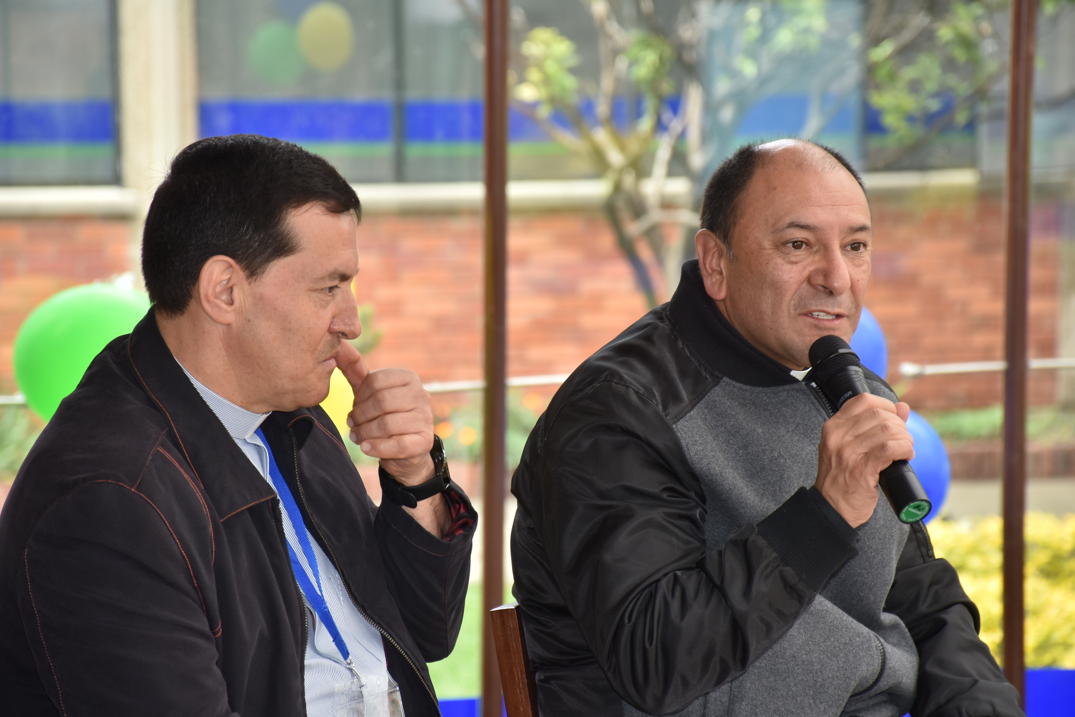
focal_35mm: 210
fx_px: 6272
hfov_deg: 9.8
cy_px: 358
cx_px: 538
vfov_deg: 6.5
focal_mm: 140
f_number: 7.1
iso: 180
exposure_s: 1/80
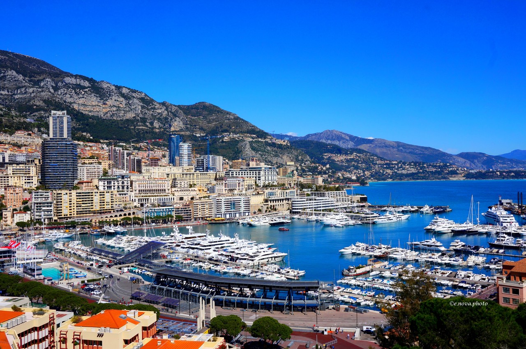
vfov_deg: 38.3
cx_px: 263
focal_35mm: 34
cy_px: 174
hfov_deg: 55.2
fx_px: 503
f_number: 13
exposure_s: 1/320
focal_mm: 23
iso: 100
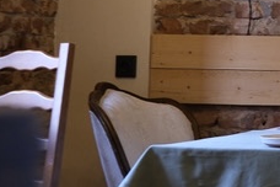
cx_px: 554
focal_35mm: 167
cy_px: -26
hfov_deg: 11.2
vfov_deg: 8.2
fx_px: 1299
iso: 400
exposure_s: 1/3
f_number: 9
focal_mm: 23
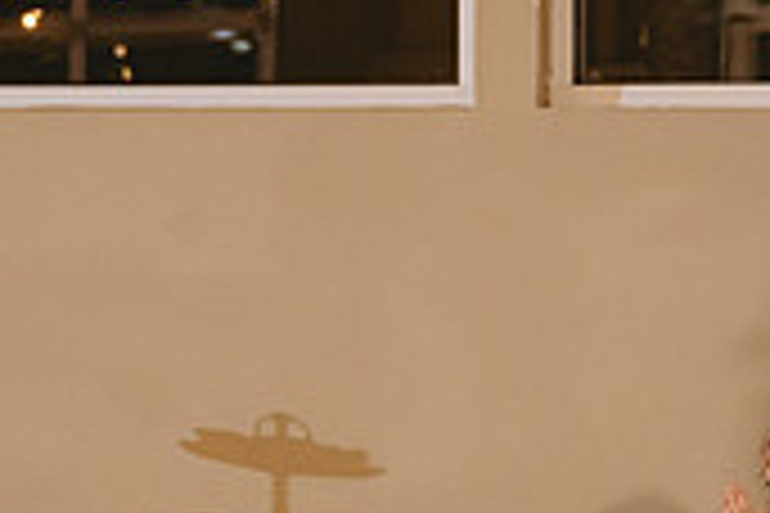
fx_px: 3914
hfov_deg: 11.2
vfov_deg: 7.5
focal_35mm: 183
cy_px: 530
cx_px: 447
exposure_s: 1/100
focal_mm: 49
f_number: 2.8
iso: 3200
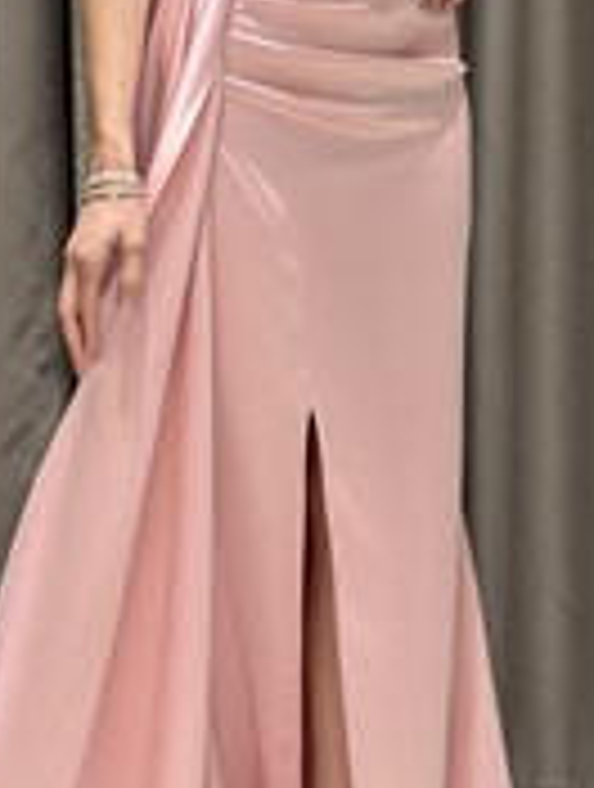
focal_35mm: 122
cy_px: 149
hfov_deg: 12.2
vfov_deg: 16.0
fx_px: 2781
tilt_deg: -9.6
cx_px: 187
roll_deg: +0.5
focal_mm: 6.76
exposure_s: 1/98
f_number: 1.78
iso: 125
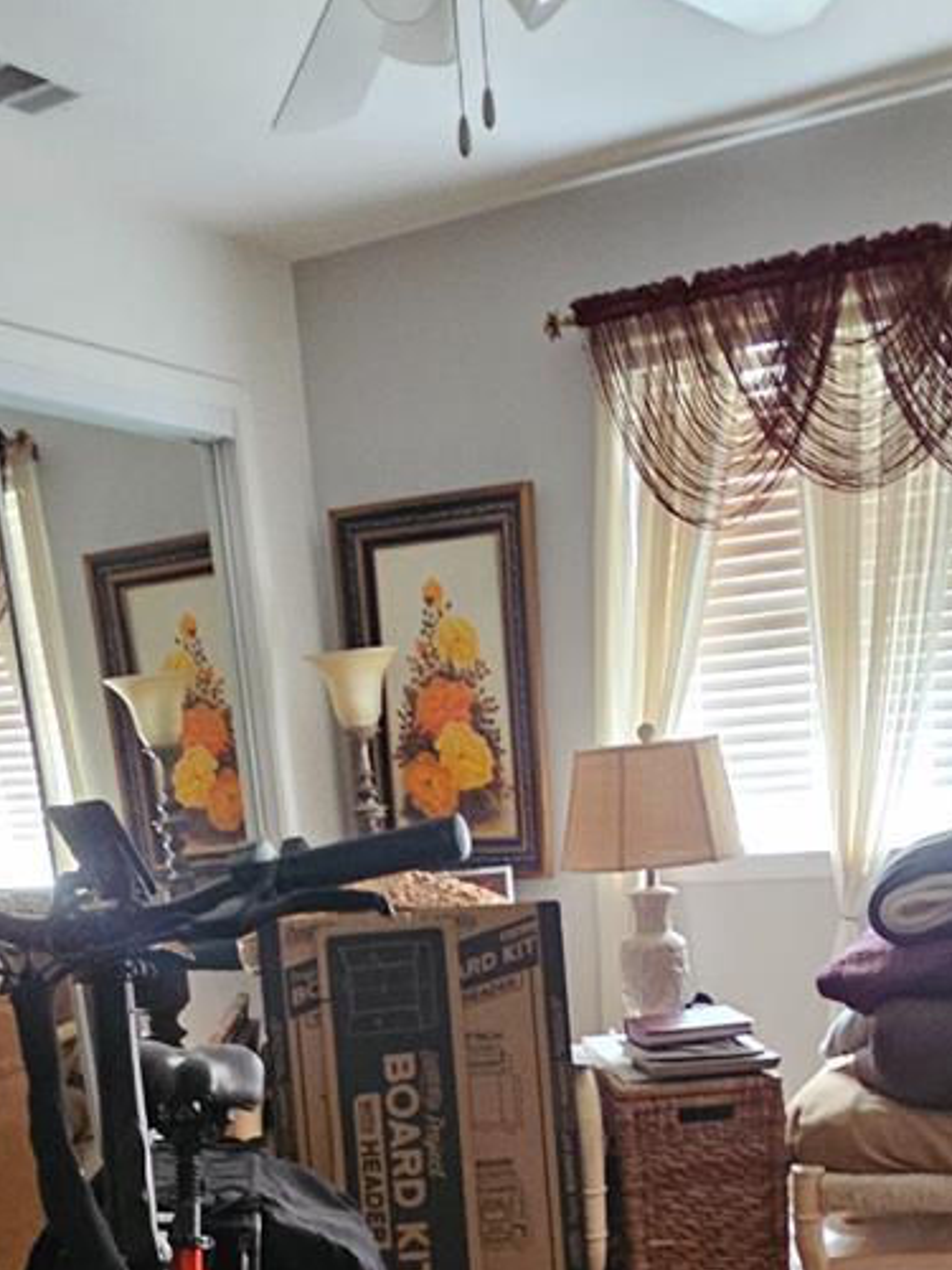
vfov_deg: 42.3
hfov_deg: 36.8
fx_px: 1430
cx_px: 486
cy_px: 1232
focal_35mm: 39
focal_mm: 2.2
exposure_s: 1/24
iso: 640
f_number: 2.2
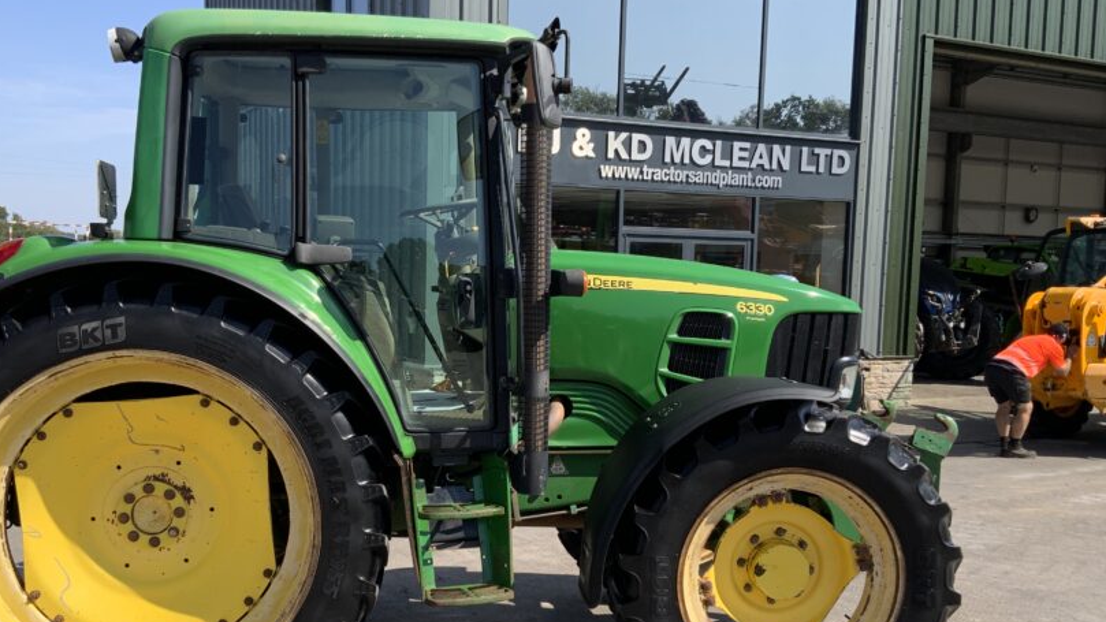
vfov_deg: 29.6
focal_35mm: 40
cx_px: 515
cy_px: 379
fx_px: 1173
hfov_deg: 50.4
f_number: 1.8
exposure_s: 1/1279
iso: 16
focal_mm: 3
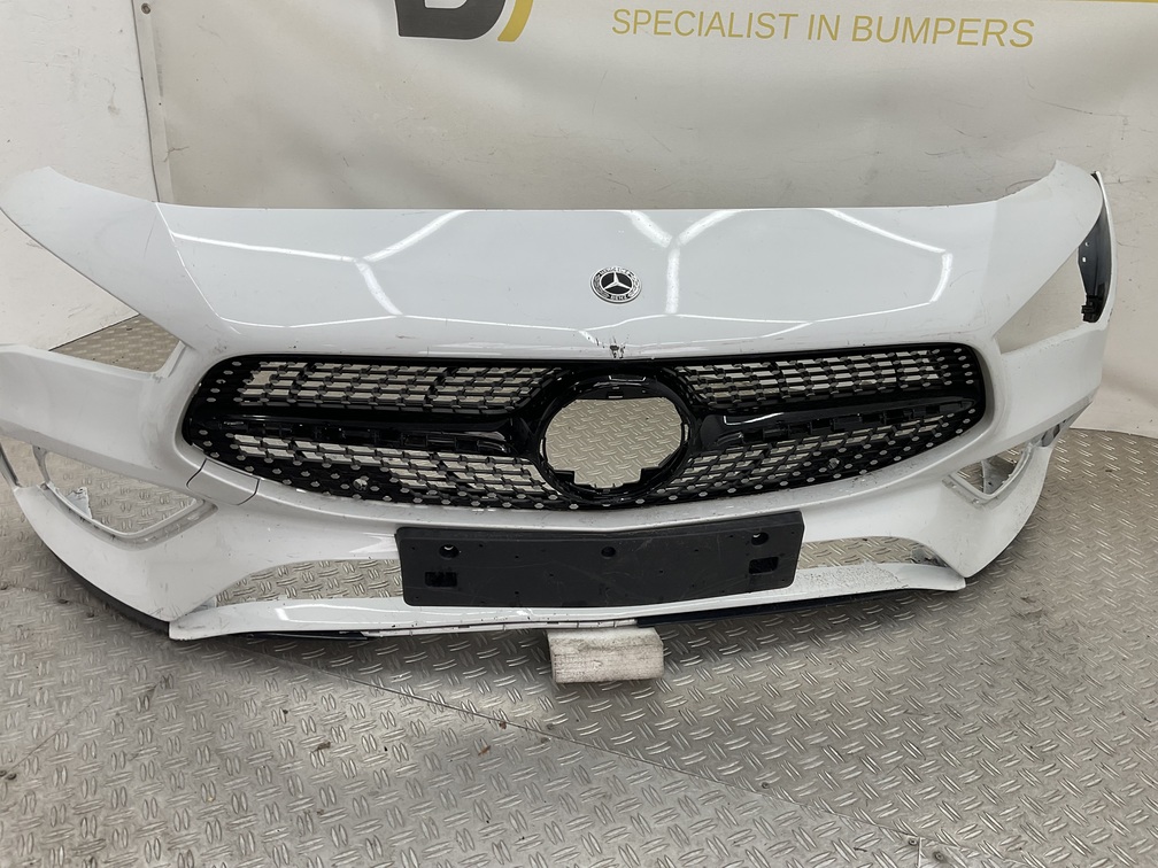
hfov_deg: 61.7
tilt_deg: -27.8
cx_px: 579
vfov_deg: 48.2
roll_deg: -2.8
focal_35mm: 29
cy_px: 434
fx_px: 970
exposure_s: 1/100
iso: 20
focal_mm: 3
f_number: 1.8
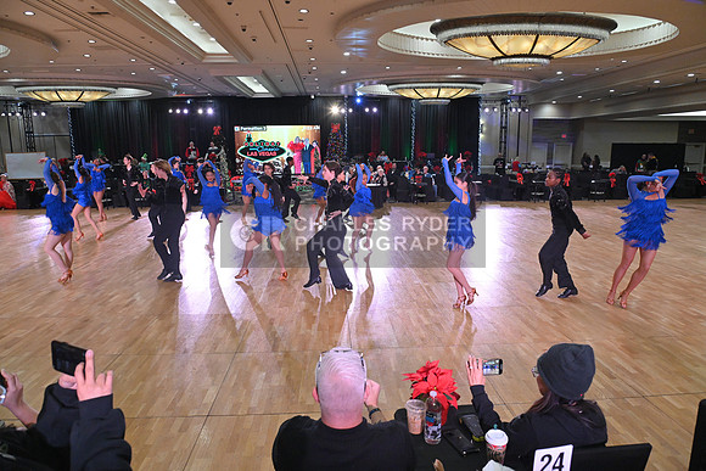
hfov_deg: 73.7
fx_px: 471
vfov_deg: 53.2
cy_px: 236
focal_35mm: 24
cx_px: 353
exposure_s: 1/400
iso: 3200
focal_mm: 24
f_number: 5.6
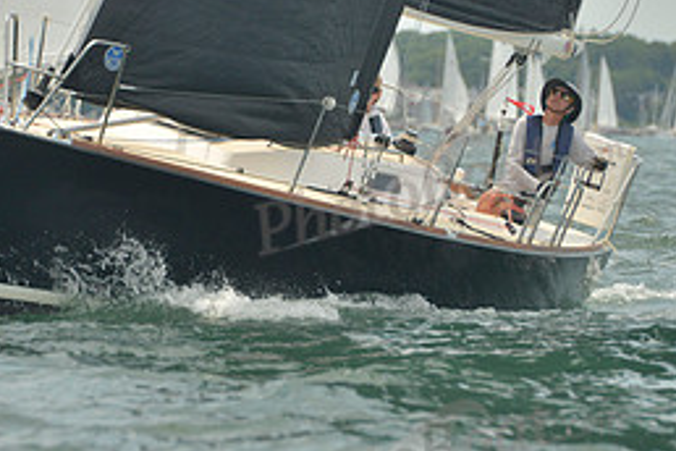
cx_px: 121
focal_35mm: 449
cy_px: 88
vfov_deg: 3.1
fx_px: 8431
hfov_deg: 4.6
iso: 400
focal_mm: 200
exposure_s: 1/800
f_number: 6.3
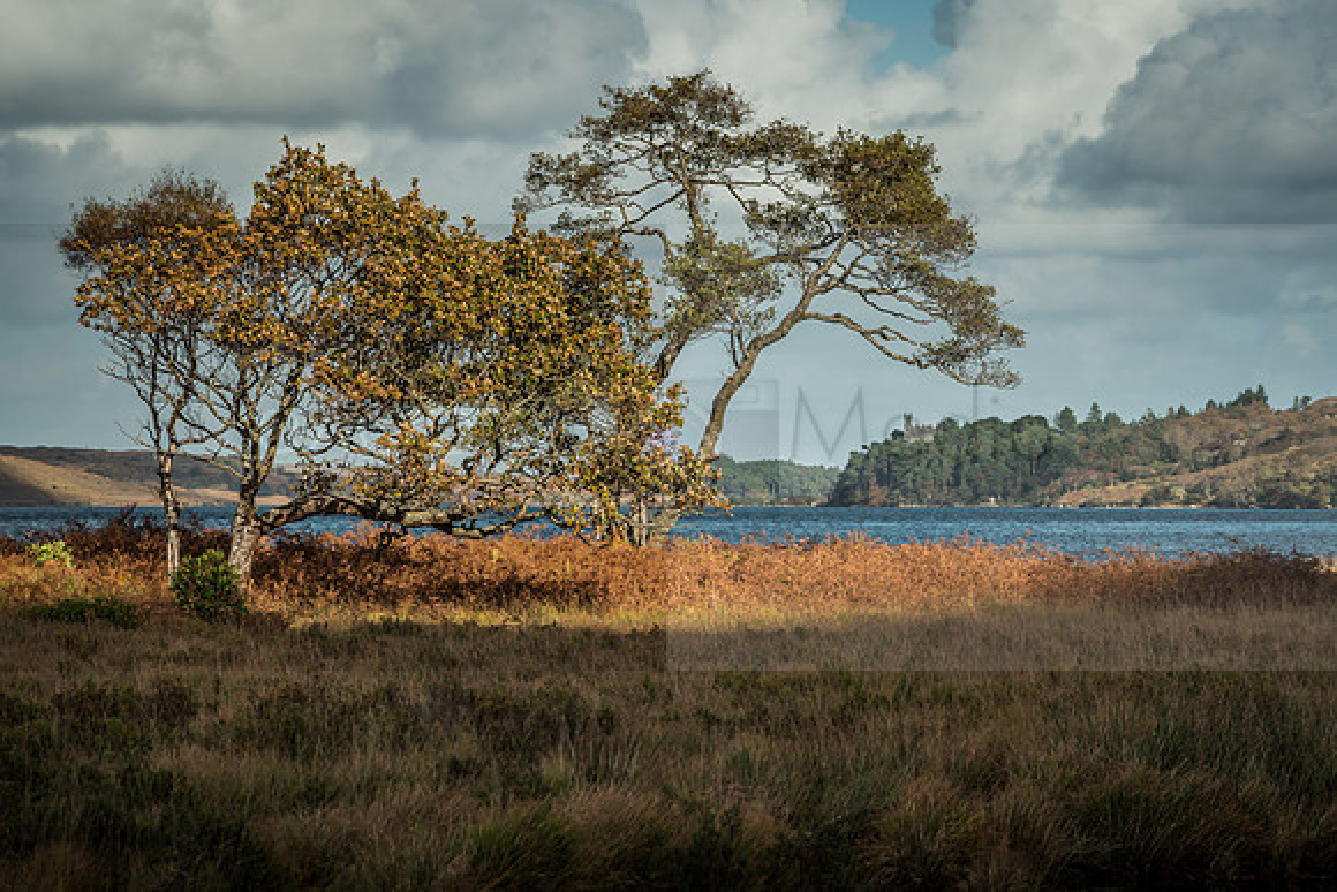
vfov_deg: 6.8
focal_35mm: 202
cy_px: 442
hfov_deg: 10.2
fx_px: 7488
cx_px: 706
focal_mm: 191
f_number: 8
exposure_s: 1/60
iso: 100
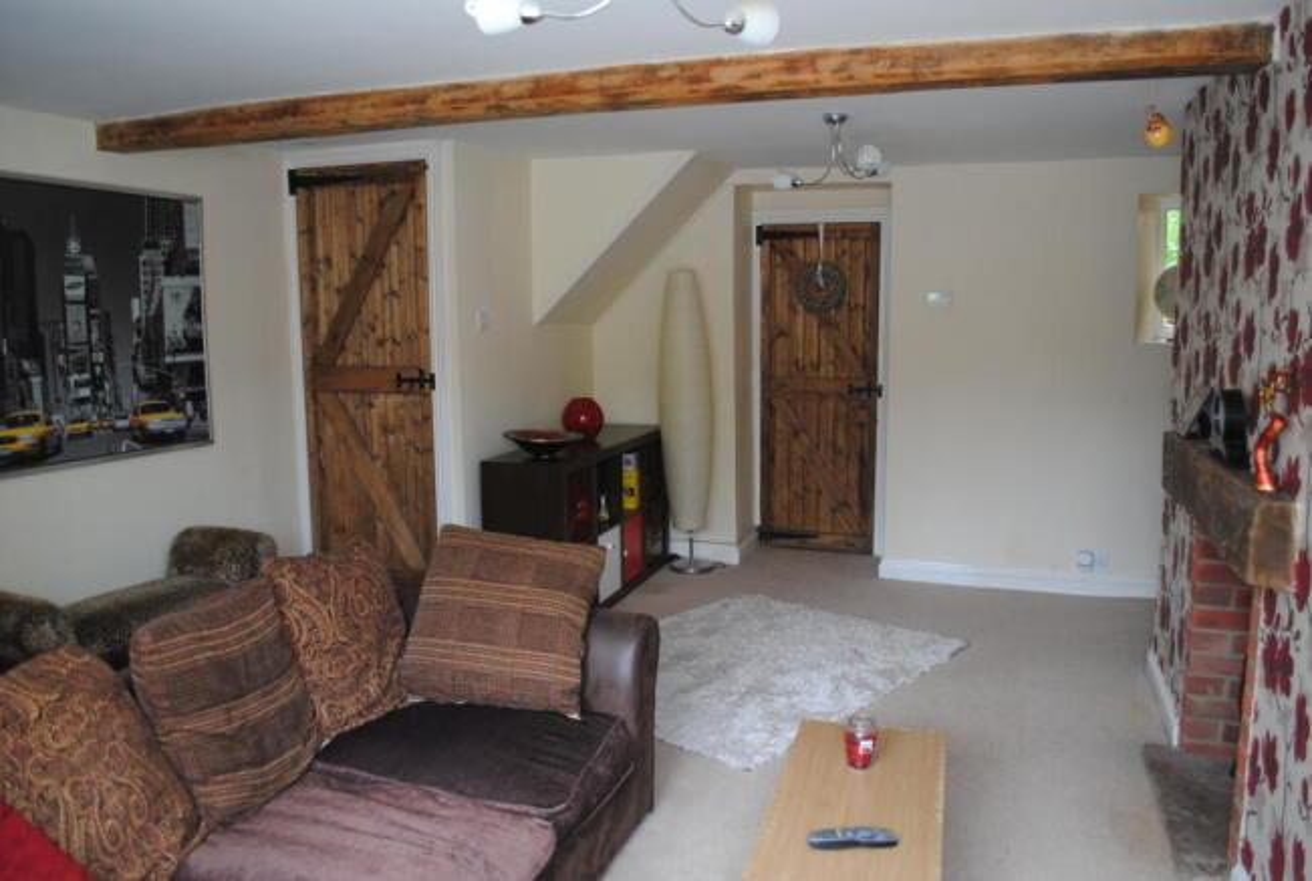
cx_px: 656
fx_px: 986
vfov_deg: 48.1
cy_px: 440
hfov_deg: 67.3
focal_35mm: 27
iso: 200
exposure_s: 1/40
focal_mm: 18
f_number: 3.5
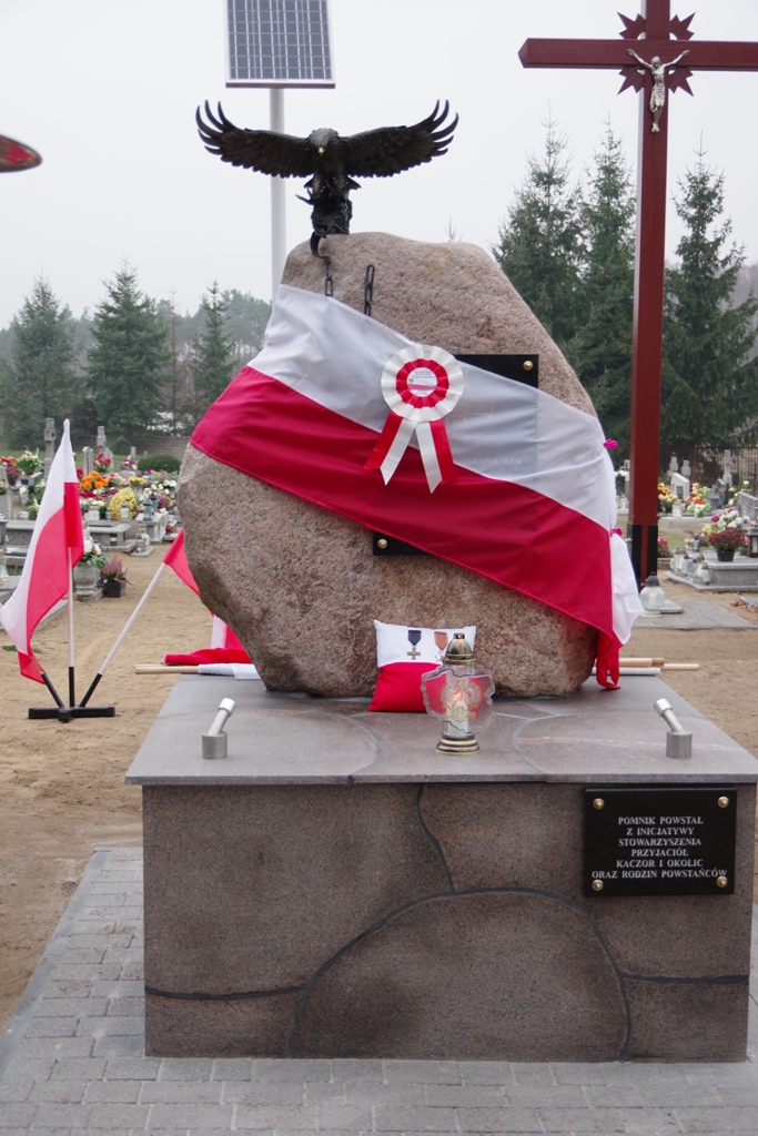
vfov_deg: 42.7
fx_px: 1452
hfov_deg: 29.3
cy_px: 568
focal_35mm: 46
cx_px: 379
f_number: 4.5
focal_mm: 31
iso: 200
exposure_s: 1/100
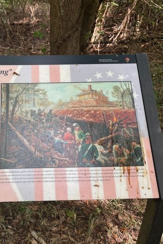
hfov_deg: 34.8
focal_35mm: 37
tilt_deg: -28.6
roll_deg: -0.6
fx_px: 251
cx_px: 33
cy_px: 123
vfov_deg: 51.9
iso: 40
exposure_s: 1/121
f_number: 1.6
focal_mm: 5.96
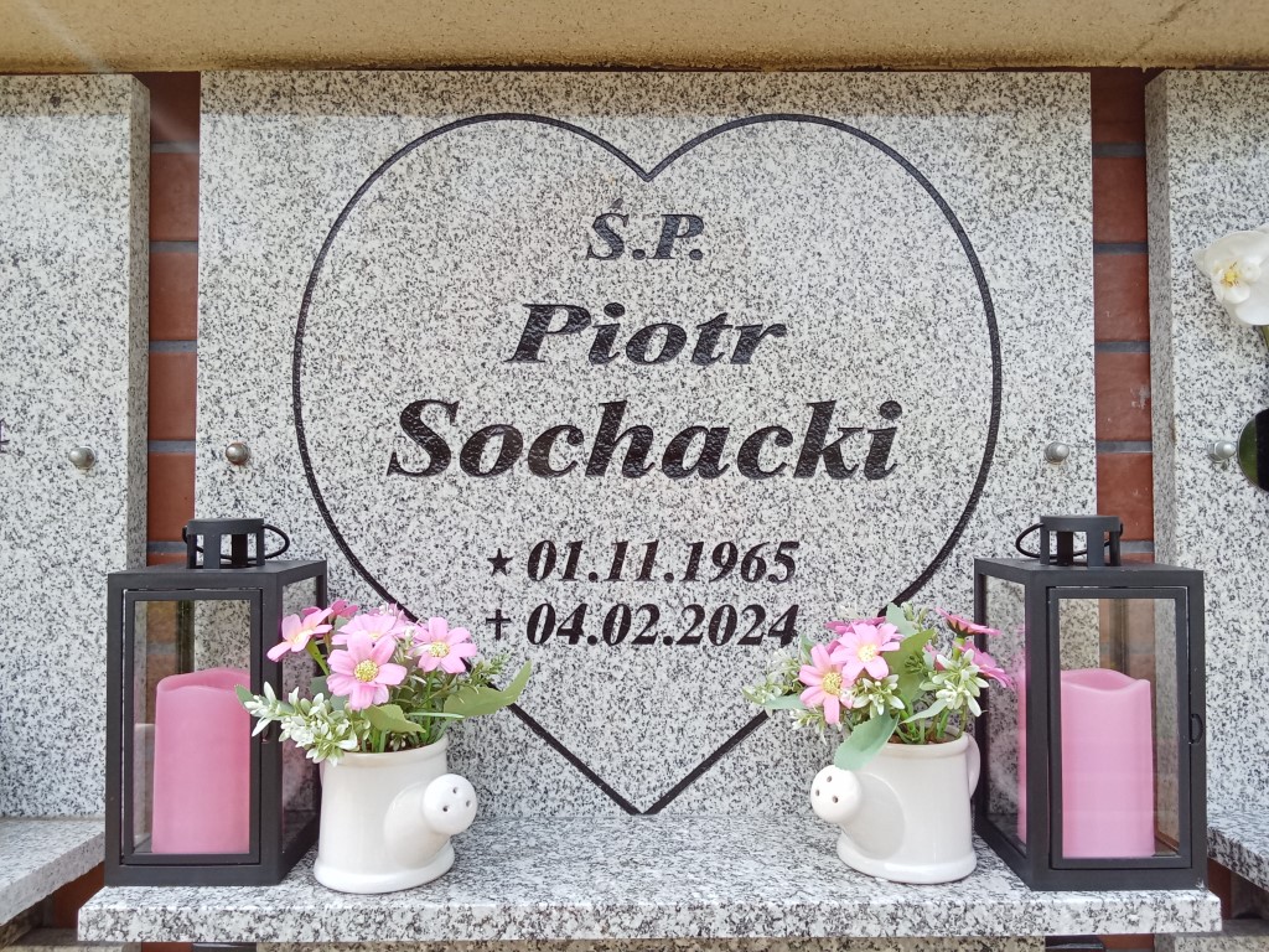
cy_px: 476
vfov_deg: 51.4
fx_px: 990
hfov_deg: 65.3
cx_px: 634
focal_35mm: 27
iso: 100
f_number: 2
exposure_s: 1/254
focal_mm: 2.79
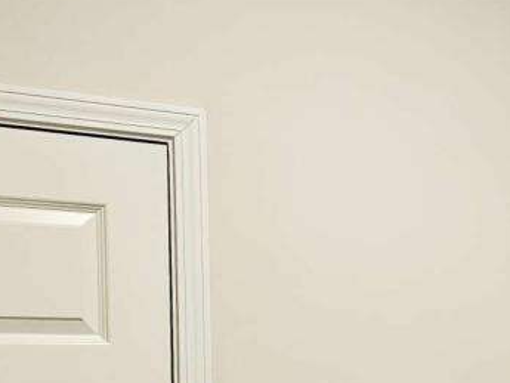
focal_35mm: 80
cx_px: 683
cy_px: 407
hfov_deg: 21.7
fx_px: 1179
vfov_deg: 17.9
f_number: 1.7
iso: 400
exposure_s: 1/120
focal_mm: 6.3
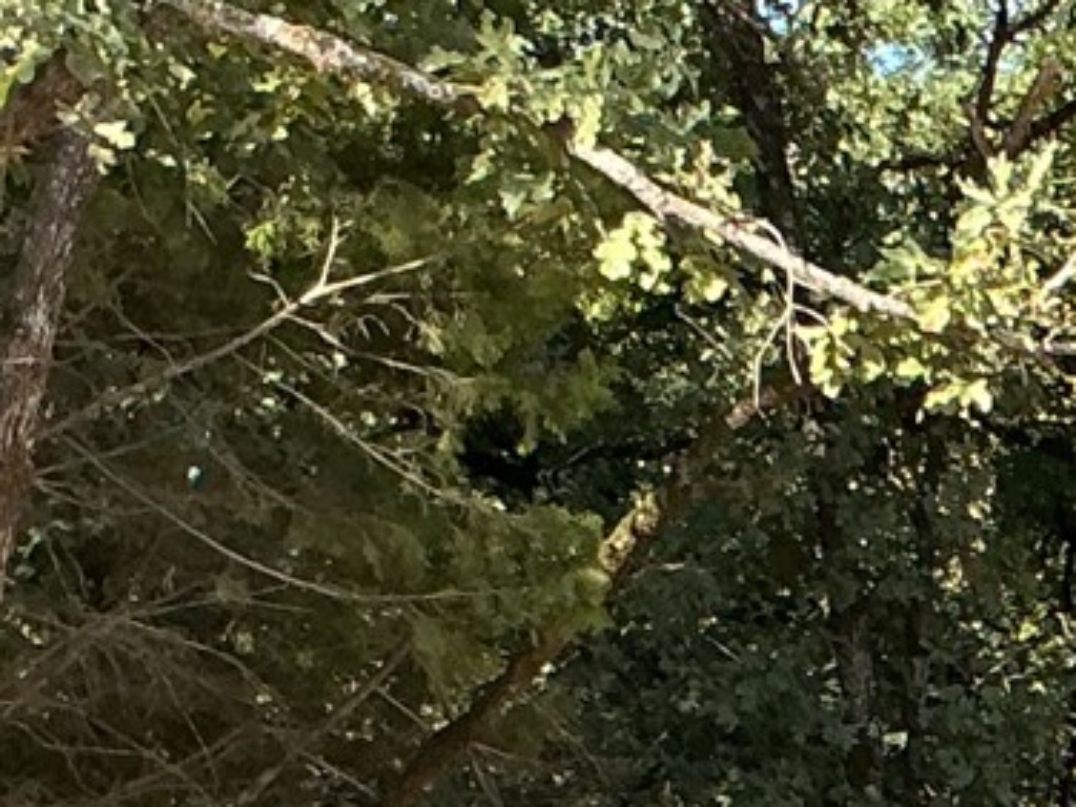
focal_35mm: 148
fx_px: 4600
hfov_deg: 12.8
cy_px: 1053
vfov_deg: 9.8
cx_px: 1462
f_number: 1.8
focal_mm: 3
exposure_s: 1/657
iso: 25
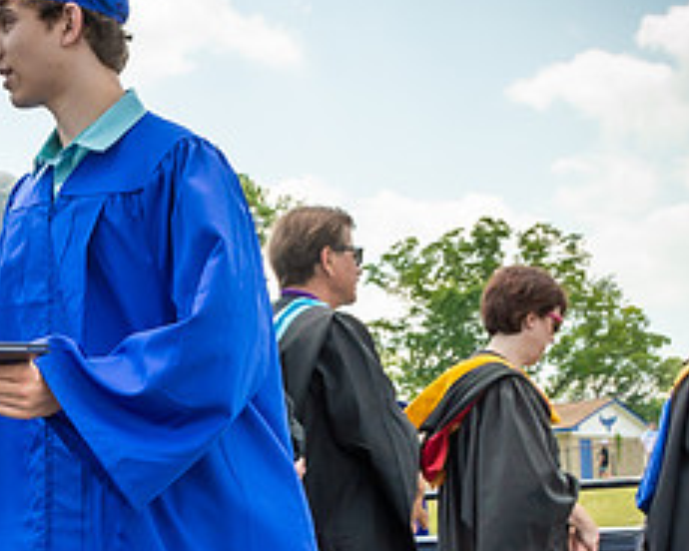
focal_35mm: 95
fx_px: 1937
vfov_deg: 15.9
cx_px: -52
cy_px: 522
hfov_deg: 19.4
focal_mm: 22
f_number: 7.1
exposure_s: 1/320
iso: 200
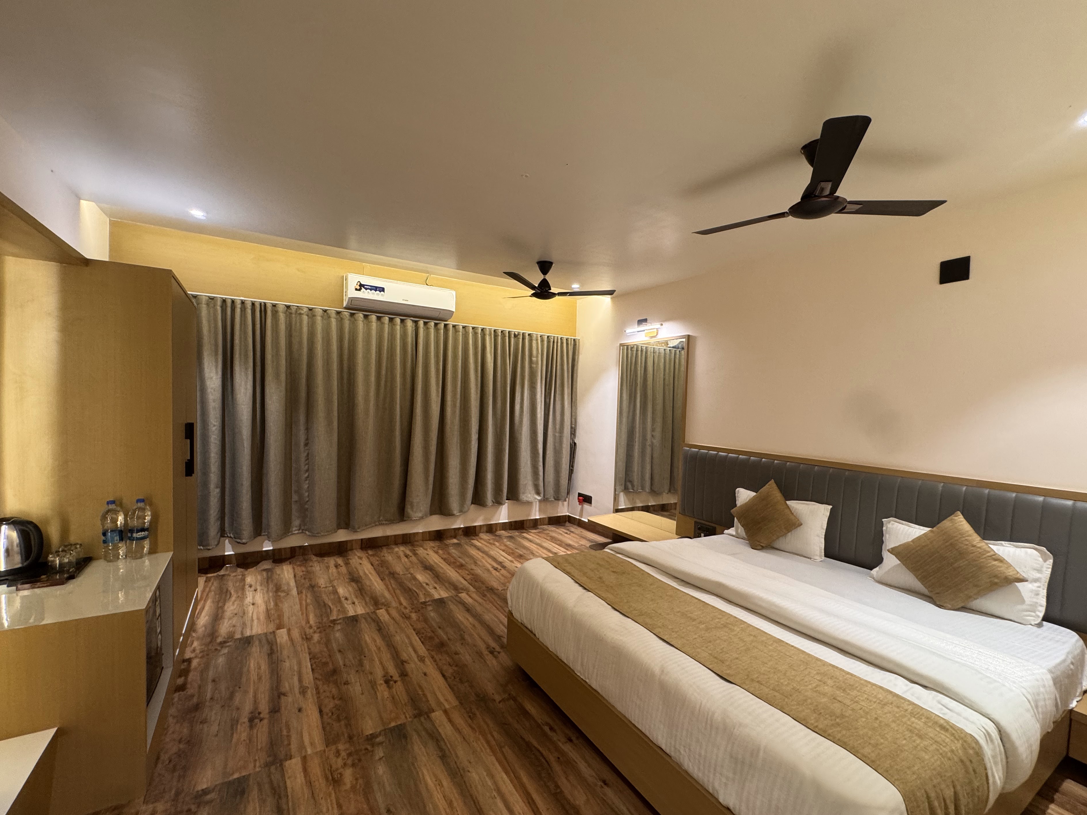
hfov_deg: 98.2
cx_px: 545
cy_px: 427
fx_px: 471
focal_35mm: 15
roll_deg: -2.3
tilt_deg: -4.2
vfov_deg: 81.7
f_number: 2.2
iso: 200
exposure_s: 1/50
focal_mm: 2.22
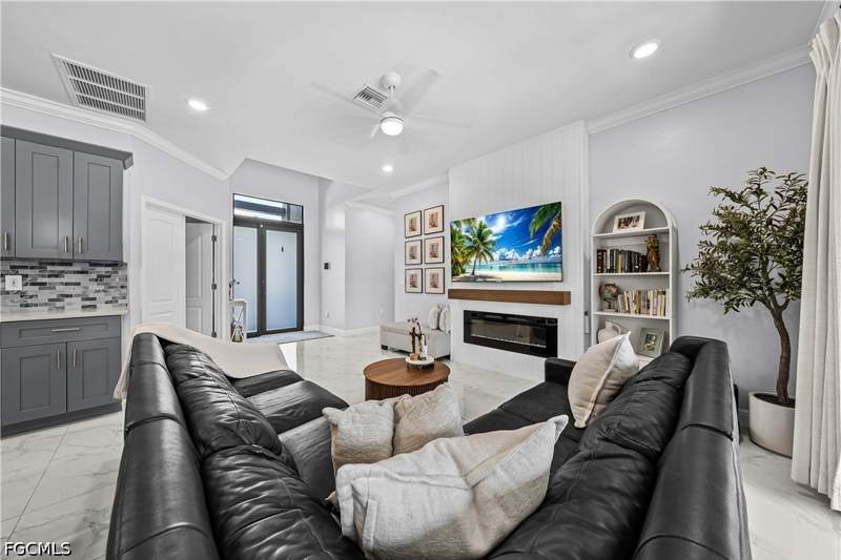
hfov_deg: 112.6
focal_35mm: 12
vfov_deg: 90.0
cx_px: 420
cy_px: 280
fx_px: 280
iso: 200
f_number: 9
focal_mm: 12
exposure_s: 1/1.67
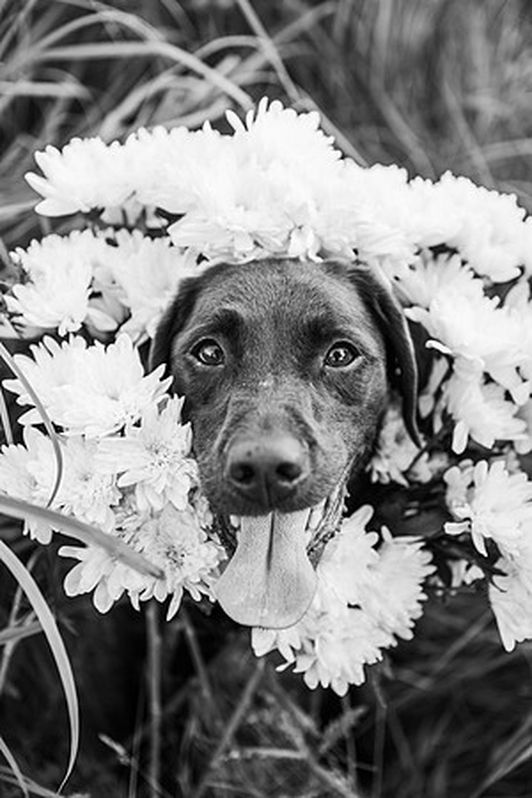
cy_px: 399
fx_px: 1175
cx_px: 266
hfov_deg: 25.5
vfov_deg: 37.5
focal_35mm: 53
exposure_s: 1/400
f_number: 3.2
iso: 400
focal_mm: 53
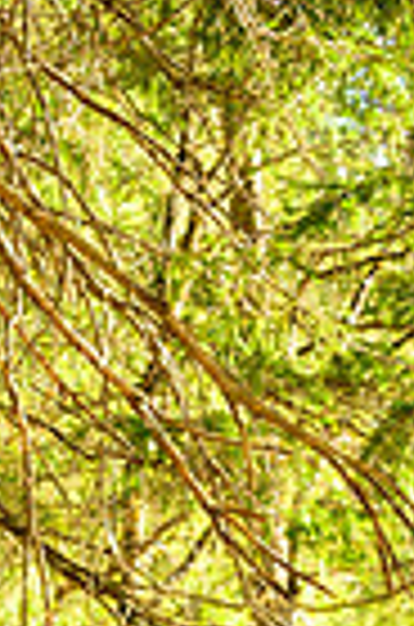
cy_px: 797
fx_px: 4490
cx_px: -160
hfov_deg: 5.2
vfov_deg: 7.9
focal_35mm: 259
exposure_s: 1/100
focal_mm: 80
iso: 200
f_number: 5
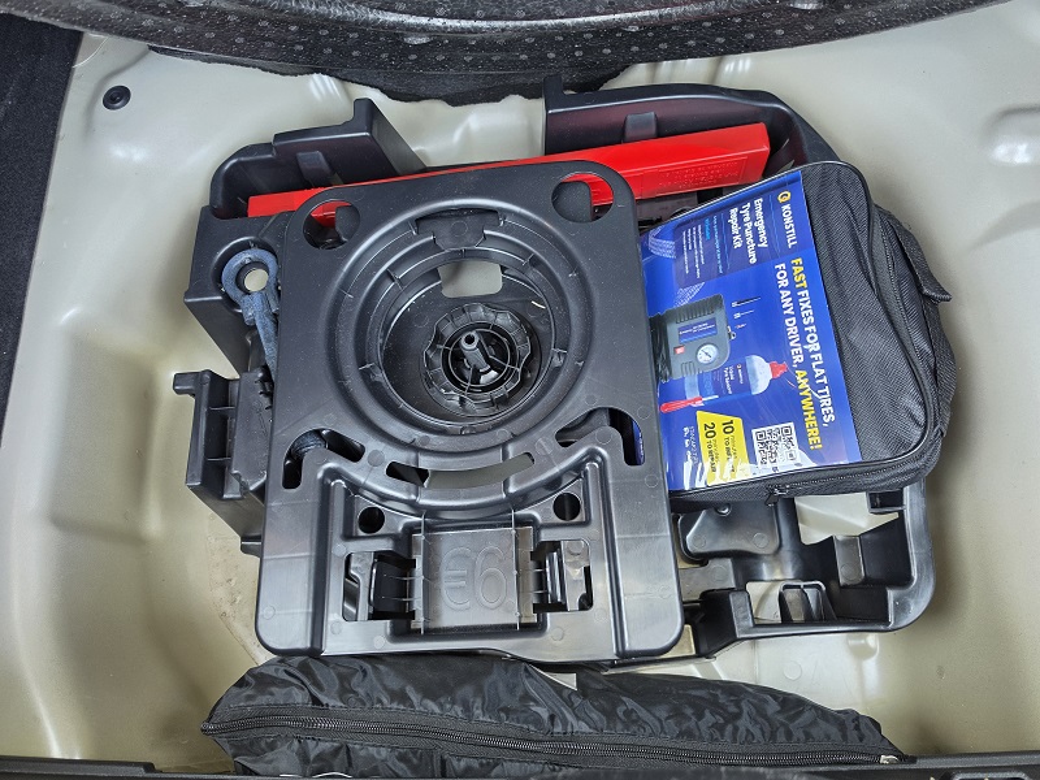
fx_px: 691
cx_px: 520
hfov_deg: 73.9
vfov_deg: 58.9
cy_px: 390
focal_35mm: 23
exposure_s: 1/180
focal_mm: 6.5
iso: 100
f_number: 1.4
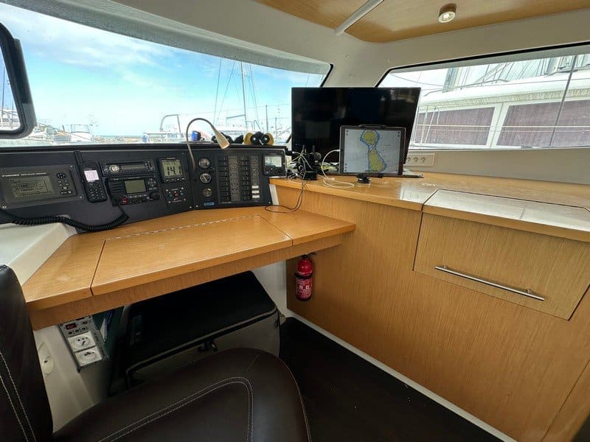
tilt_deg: -20.1
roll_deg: -1.3
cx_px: 295
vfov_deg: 85.7
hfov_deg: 102.1
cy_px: 221
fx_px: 239
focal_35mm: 14
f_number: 2.2
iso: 40
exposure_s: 1/132
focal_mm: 2.22
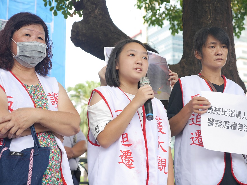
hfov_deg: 27.8
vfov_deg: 21.0
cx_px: 124
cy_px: 92
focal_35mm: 70
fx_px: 499
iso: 200
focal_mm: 35
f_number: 3.5
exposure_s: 1/160
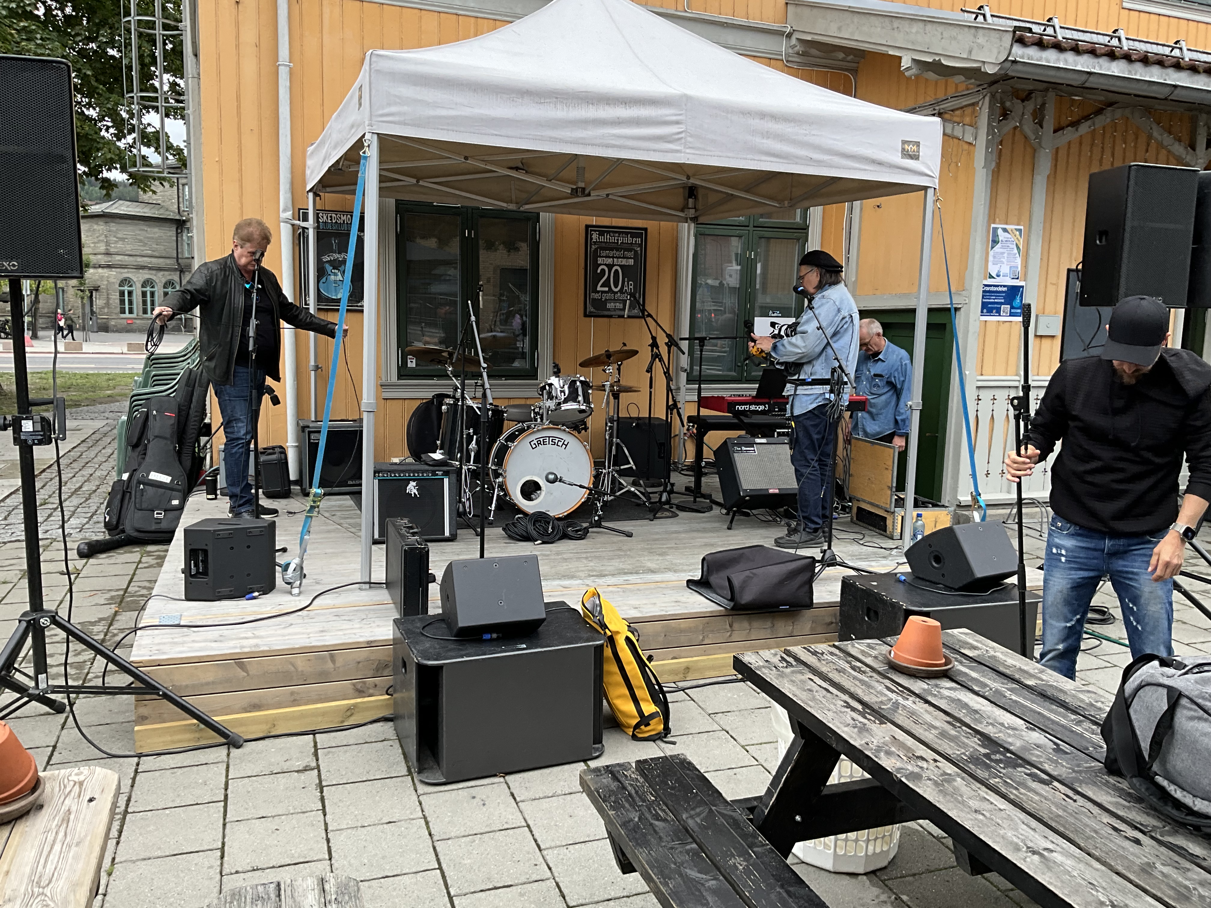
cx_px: 606
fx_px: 1015
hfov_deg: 61.7
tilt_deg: -6.8
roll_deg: -1.6
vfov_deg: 48.2
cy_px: 454
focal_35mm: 29
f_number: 1.8
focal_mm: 3
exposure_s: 1/203
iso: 20
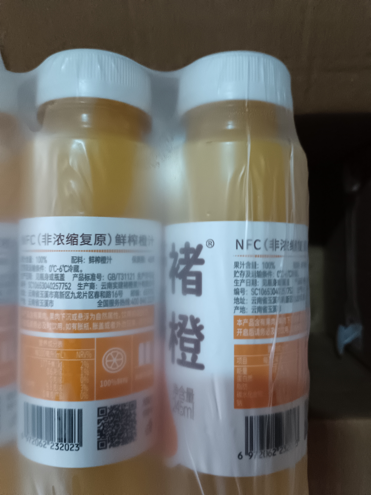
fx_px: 372
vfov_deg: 67.3
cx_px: 186
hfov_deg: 53.1
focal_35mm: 26
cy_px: 248
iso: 3495
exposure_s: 1/25
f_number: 1.8
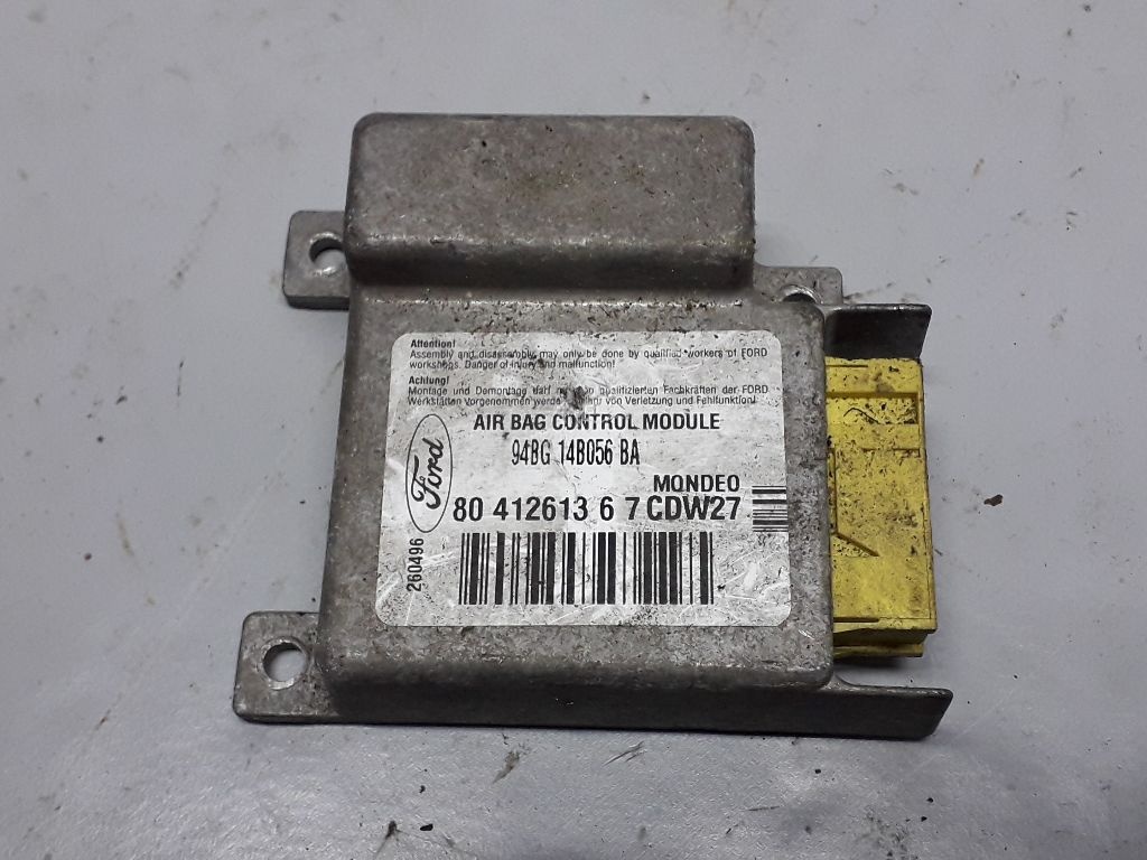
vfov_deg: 51.4
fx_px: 895
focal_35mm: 27
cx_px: 574
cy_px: 430
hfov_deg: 65.3
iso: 125
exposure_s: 1/50
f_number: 1.9
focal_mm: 3.6
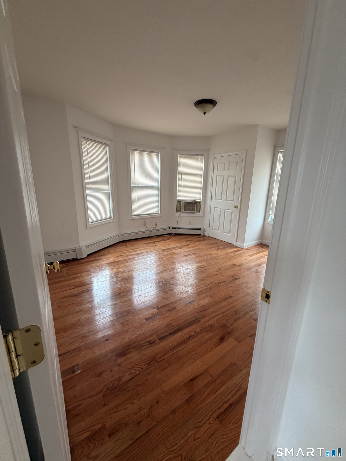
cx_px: 173
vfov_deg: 102.1
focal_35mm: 14
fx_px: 187
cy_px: 230
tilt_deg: -13.3
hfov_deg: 85.7
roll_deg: -2.0
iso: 200
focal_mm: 2.22
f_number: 2.2
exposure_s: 1/120
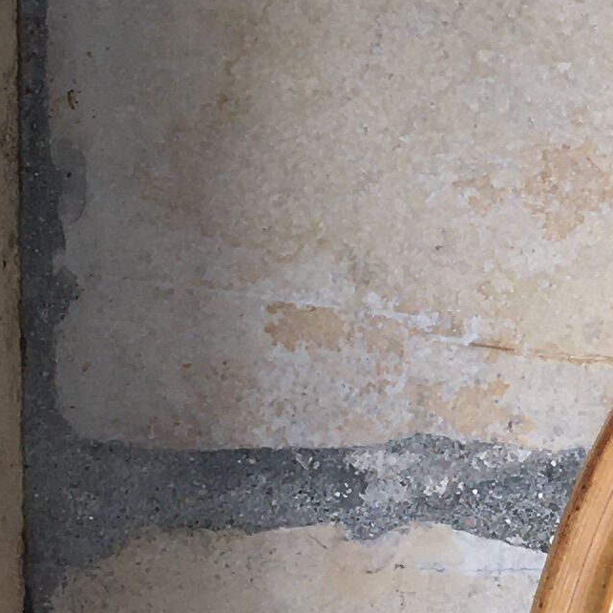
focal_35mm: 161
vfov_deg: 10.9
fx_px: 3226
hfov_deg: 10.1
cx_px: 1224
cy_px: 370
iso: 25
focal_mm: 4.15
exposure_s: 1/416
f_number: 2.2
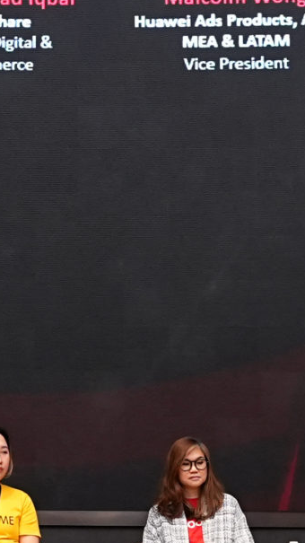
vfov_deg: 15.9
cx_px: -12
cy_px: 44
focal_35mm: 133
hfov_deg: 9.0
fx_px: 1914
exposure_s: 1/160
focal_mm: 20
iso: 1600
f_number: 2.2
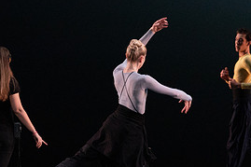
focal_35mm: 432
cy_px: 89
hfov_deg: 4.8
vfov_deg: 3.2
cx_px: 144
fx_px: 3010
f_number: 8
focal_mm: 200
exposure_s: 1/500
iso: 12800
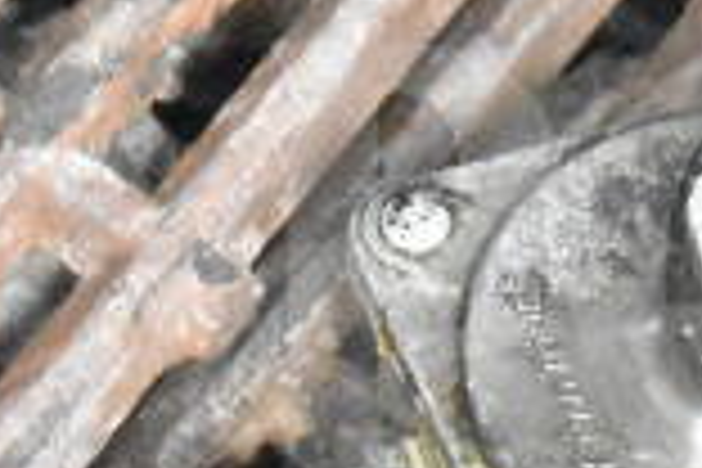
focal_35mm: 322
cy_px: 398
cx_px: 670
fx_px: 6278
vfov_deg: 4.3
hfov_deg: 6.4
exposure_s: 1/40
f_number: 5.6
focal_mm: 55
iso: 25600
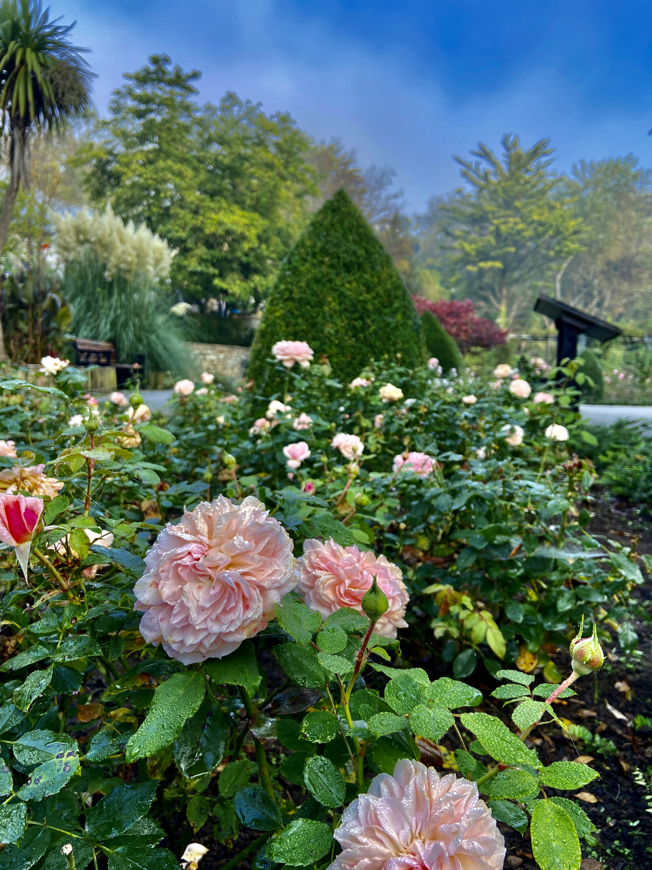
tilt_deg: -4.3
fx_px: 653
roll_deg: -1.1
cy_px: 435
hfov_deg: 53.1
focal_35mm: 26
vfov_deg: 67.3
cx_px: 326
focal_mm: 4.25
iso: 32
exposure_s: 1/232
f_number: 1.8
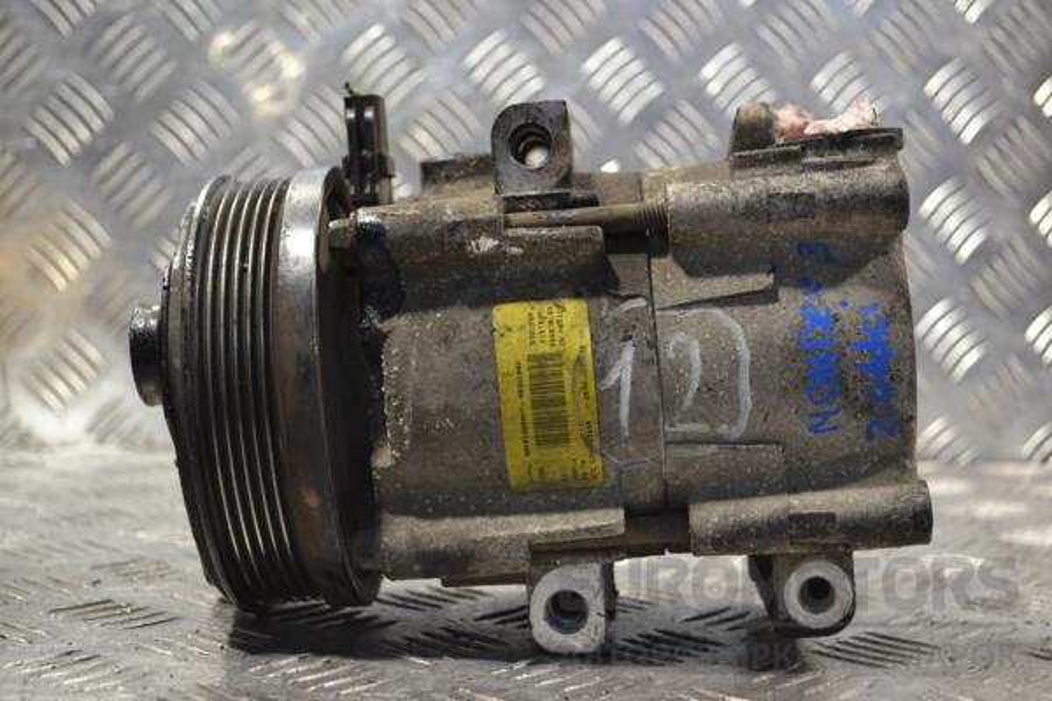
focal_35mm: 54
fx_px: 1578
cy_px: 350
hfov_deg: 36.9
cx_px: 526
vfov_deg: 25.1
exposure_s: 1/50
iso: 400
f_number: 5
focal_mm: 36
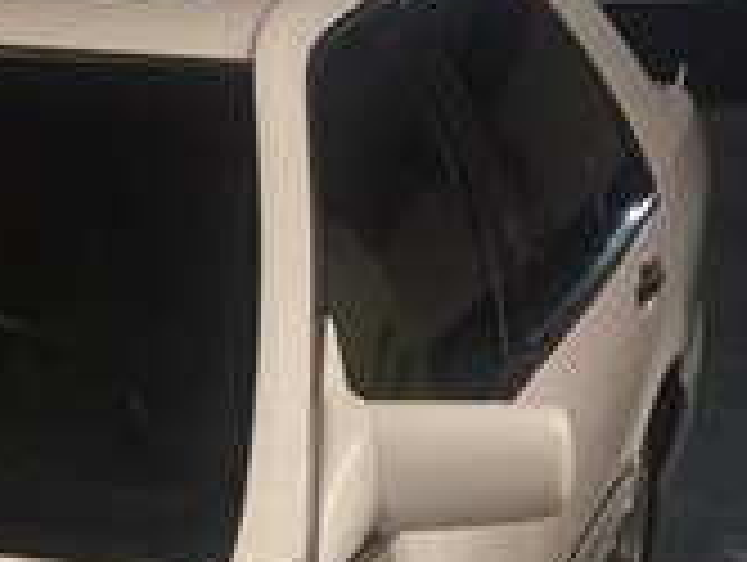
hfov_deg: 16.0
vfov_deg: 12.1
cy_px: 946
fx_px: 2485
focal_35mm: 115
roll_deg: -0.5
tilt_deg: -26.2
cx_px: -274
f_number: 2.2
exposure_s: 1/33
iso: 200
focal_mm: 4.15
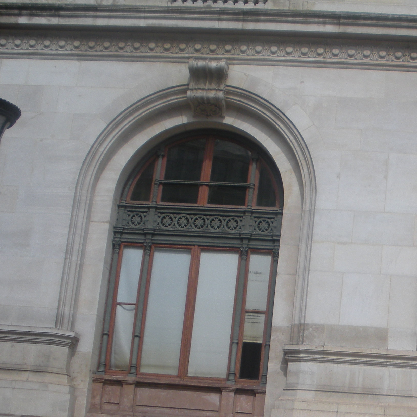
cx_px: 429
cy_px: 321
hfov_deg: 23.2
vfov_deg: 24.0
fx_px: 968
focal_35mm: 71
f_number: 3.5
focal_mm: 6.3
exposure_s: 1/758
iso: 64
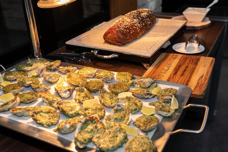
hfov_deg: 49.6
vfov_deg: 34.2
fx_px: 247
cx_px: 114
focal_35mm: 39
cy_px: 76
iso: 640
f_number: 5.6
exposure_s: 1/200
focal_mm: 39
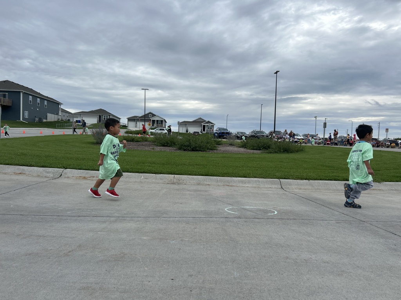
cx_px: 200
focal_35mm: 26
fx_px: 301
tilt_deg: -1.7
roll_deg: -1.0
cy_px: 150
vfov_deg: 53.1
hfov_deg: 67.3
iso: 50
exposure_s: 1/3704
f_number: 1.5
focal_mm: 5.7
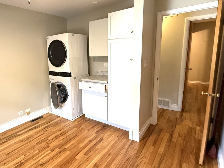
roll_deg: +2.4
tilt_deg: -9.2
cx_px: 69
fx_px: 142
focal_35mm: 22
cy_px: 76
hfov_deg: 73.3
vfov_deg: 61.0
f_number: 2.2
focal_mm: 2.22
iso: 320
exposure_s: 1/60
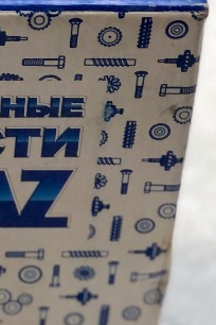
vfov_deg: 9.7
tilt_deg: -43.7
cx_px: -164
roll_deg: +0.6
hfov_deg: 6.4
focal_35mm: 209
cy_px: 350
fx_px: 1881
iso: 50
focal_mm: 6.6
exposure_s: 1/30
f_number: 2.8
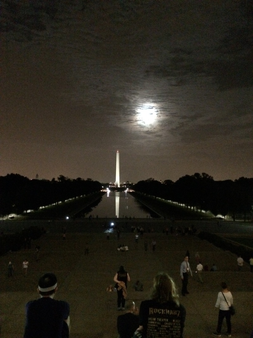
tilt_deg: +1.2
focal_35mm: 29
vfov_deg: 61.6
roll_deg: +0.6
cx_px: 126
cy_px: 169
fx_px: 282
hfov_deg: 48.2
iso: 2000
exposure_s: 1/15
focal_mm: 4.15
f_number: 2.2
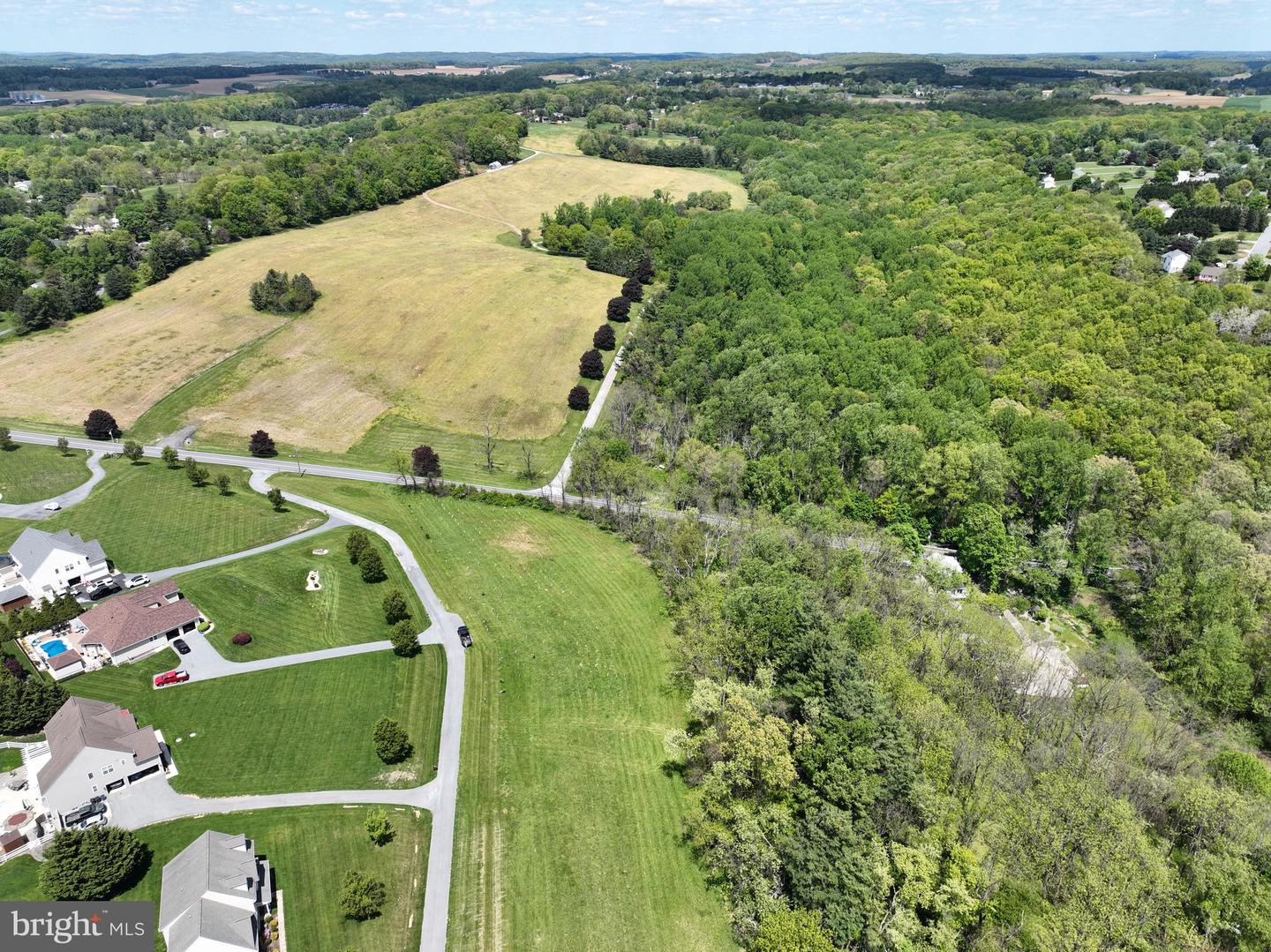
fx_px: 881
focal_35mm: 24
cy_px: 476
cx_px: 636
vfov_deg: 56.8
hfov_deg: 71.6
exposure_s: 1/1600
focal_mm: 12.29
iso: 110
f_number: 2.8
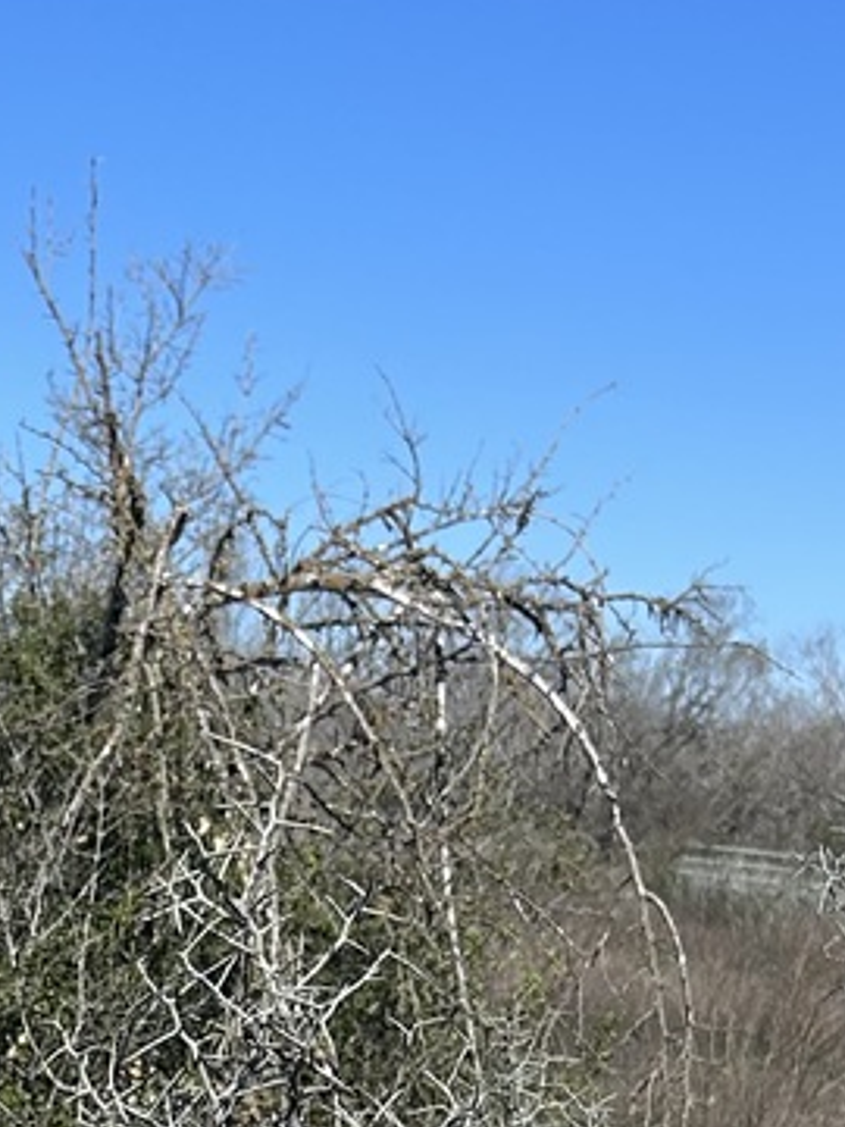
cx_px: -203
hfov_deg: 13.8
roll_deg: -3.8
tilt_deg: -15.1
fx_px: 3385
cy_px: 1731
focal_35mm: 104
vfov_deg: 17.0
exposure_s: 1/5076
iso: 50
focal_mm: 5.7
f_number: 1.5
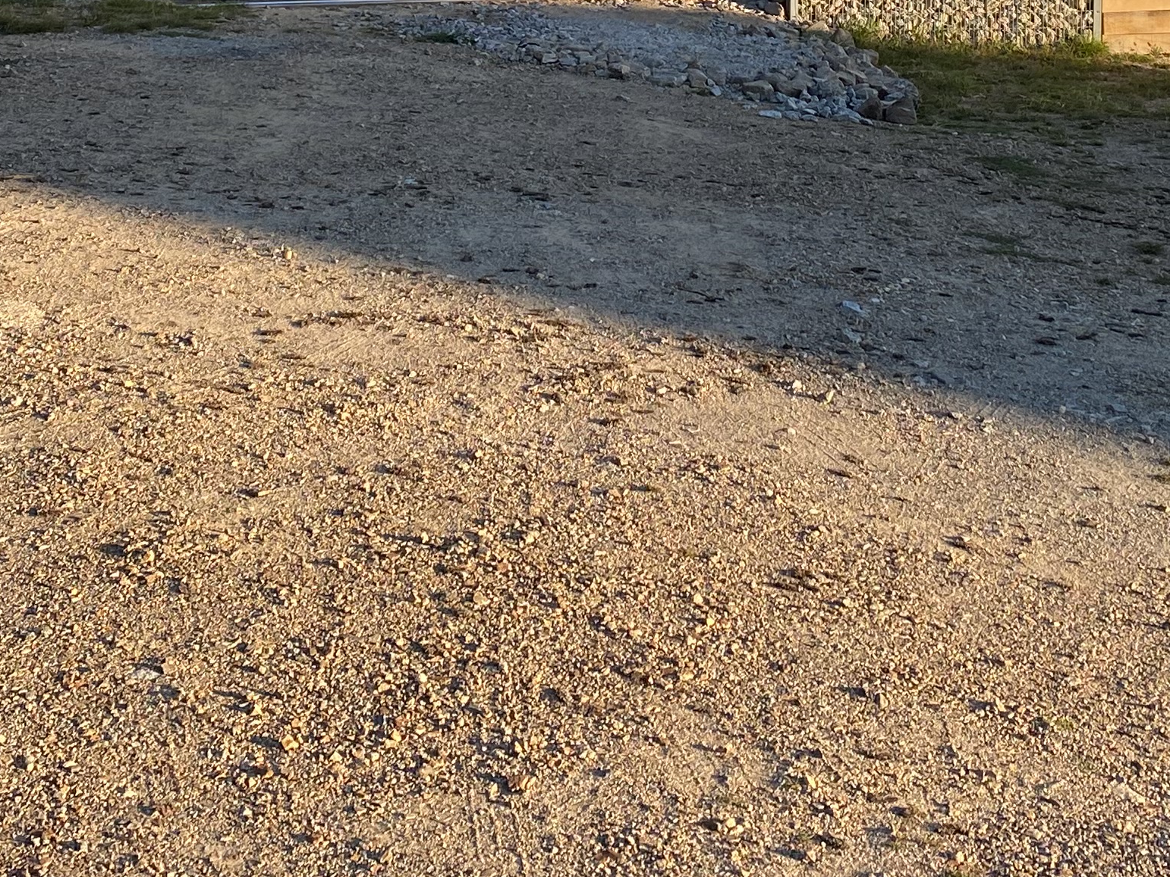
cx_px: 622
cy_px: -190
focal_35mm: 68
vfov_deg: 20.2
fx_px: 2298
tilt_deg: -0.8
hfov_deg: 28.6
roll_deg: +1.0
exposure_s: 1/613
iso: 32
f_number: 1.8
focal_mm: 4.25
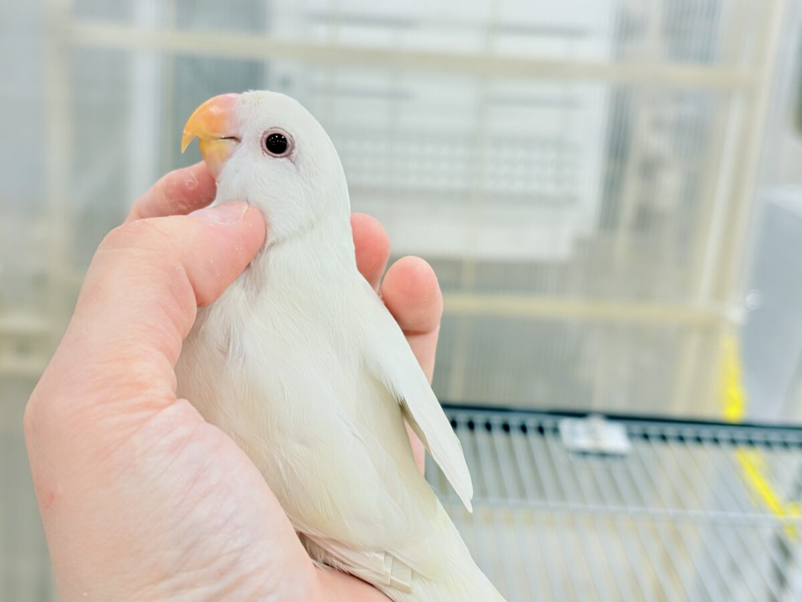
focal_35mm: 52
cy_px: 301
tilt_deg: -17.4
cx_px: 401
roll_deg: -3.8
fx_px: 1205
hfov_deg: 36.8
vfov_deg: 28.0
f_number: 1.6
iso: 64
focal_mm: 5.96
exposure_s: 1/100
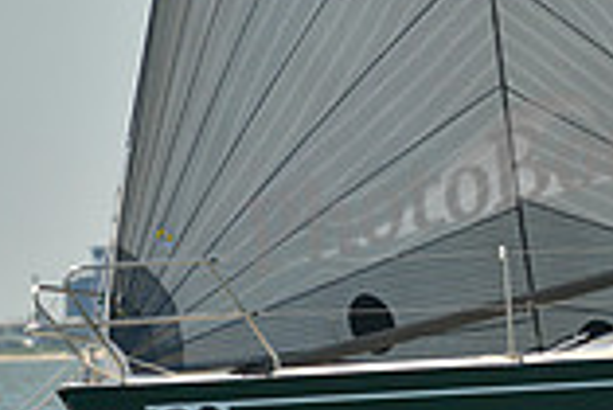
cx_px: 1000
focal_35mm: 738
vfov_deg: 1.9
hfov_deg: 2.8
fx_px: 12578
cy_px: 322
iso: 200
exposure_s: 1/1600
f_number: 4.5
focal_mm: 200
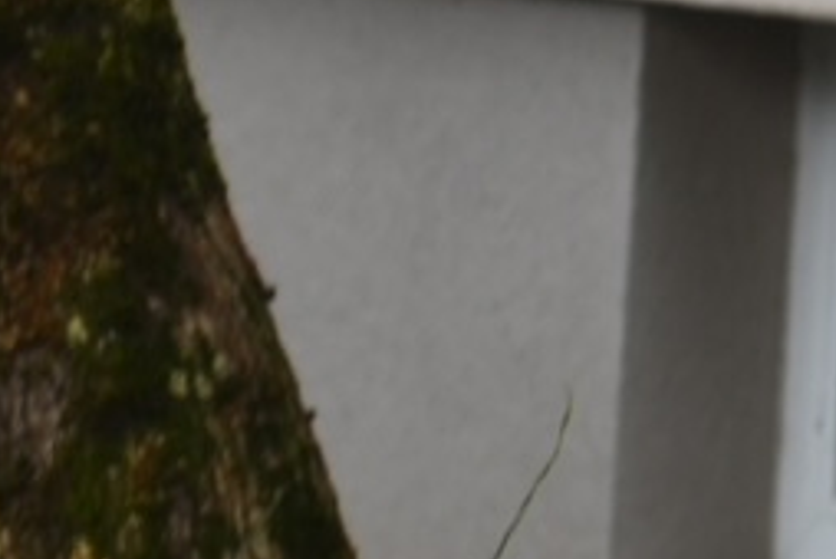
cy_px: -352
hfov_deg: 1.9
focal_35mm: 1093
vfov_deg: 1.3
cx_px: -875
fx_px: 25411
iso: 100
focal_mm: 145
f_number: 2.8
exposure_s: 1/250
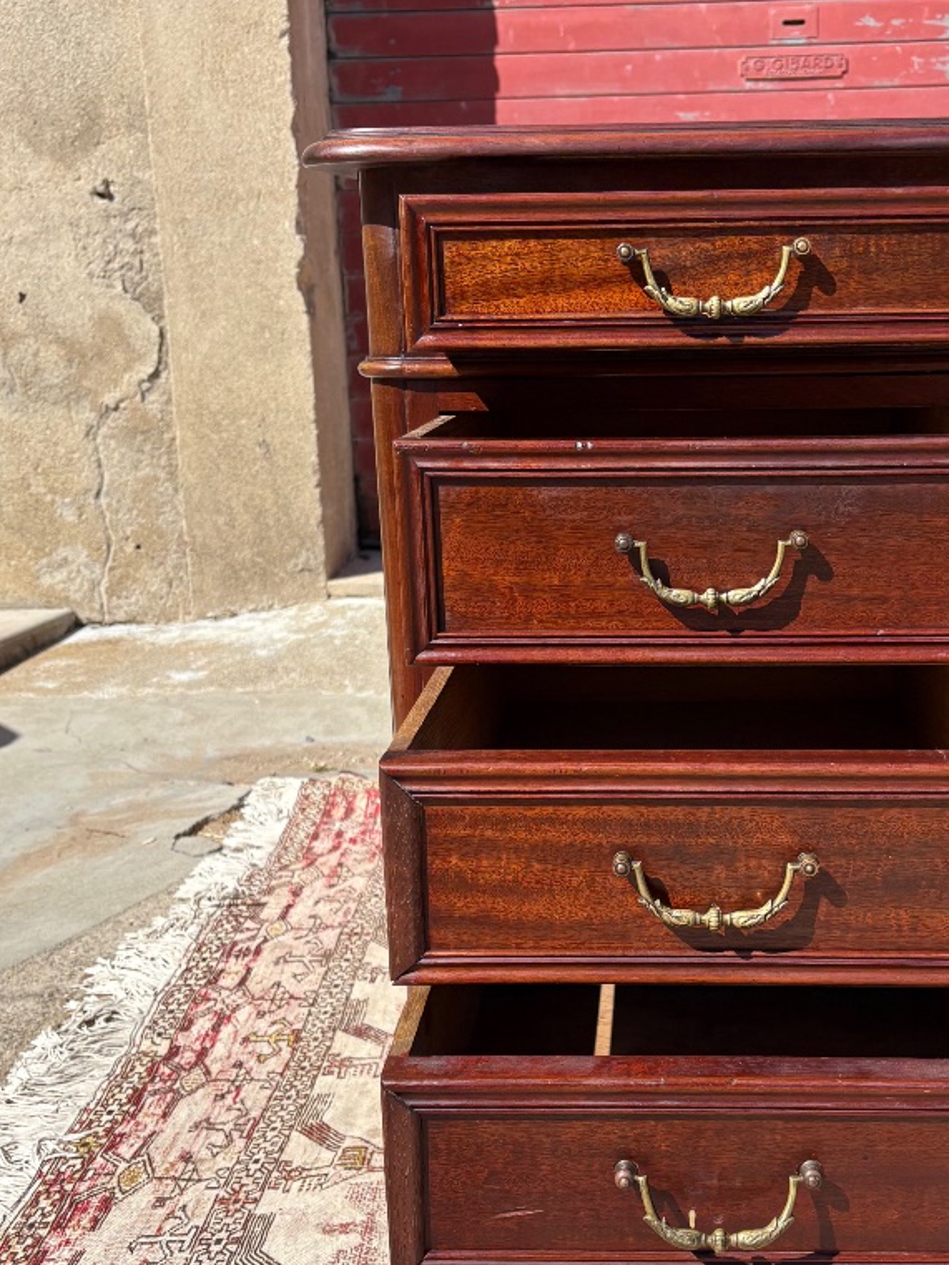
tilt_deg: -13.9
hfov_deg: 34.8
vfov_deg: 45.7
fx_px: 1498
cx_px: 645
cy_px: 715
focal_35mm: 41
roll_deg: +0.8
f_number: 1.6
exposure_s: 1/2364
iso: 50
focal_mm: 5.96
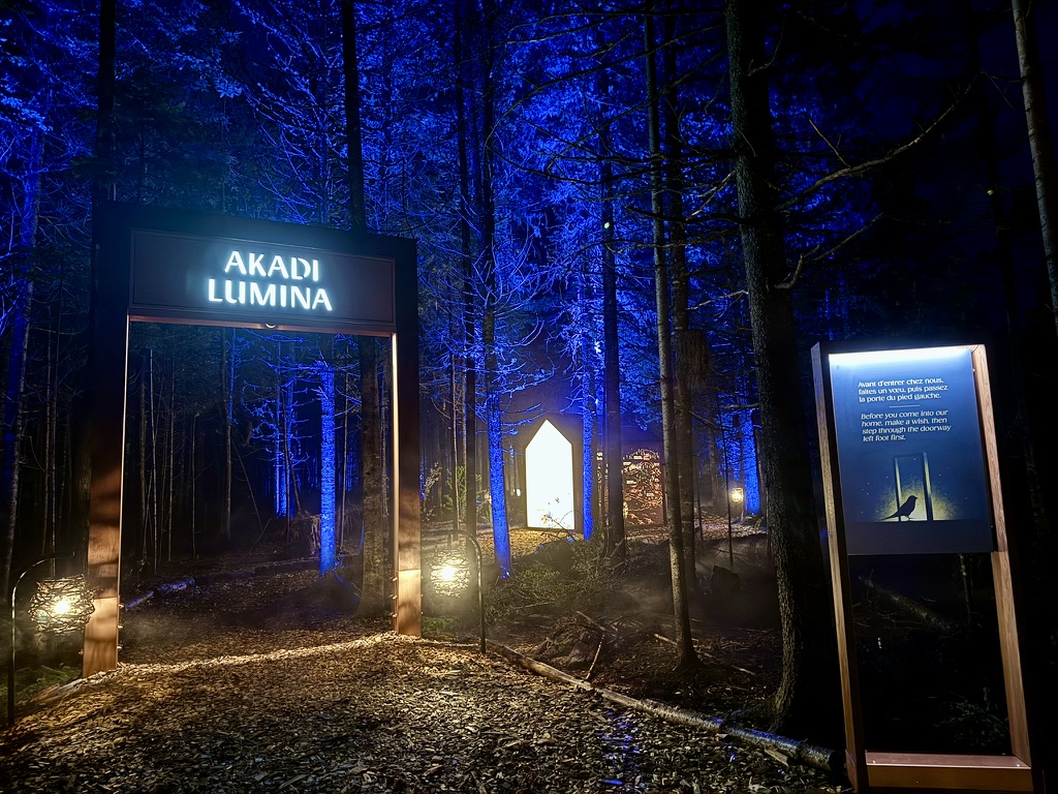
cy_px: 397
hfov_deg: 71.6
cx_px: 529
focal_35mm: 24
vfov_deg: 56.8
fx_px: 734
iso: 1250
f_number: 1.78
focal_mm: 6.76
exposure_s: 1/9
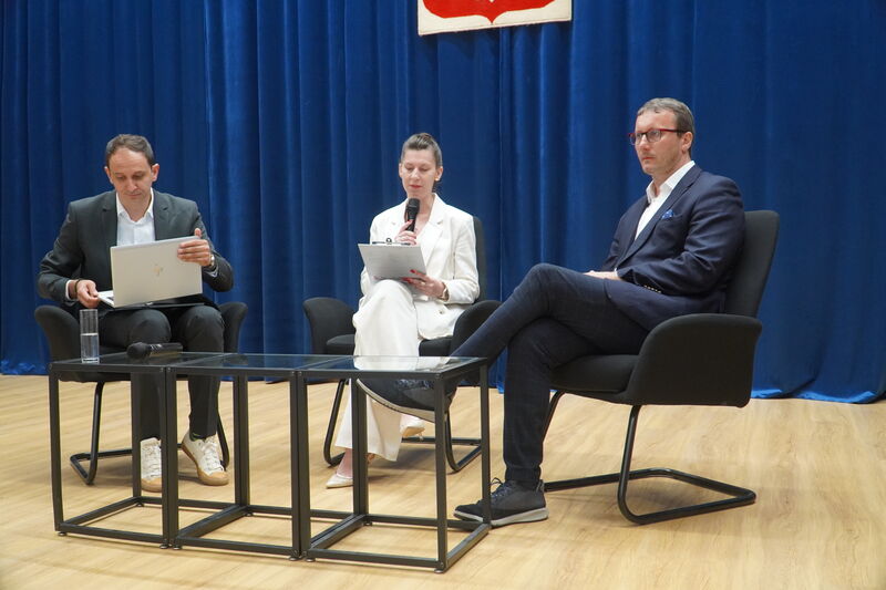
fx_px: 886
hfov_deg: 53.1
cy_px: 295
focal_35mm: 36
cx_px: 443
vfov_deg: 36.9
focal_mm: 24
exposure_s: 1/160
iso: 2000
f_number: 4
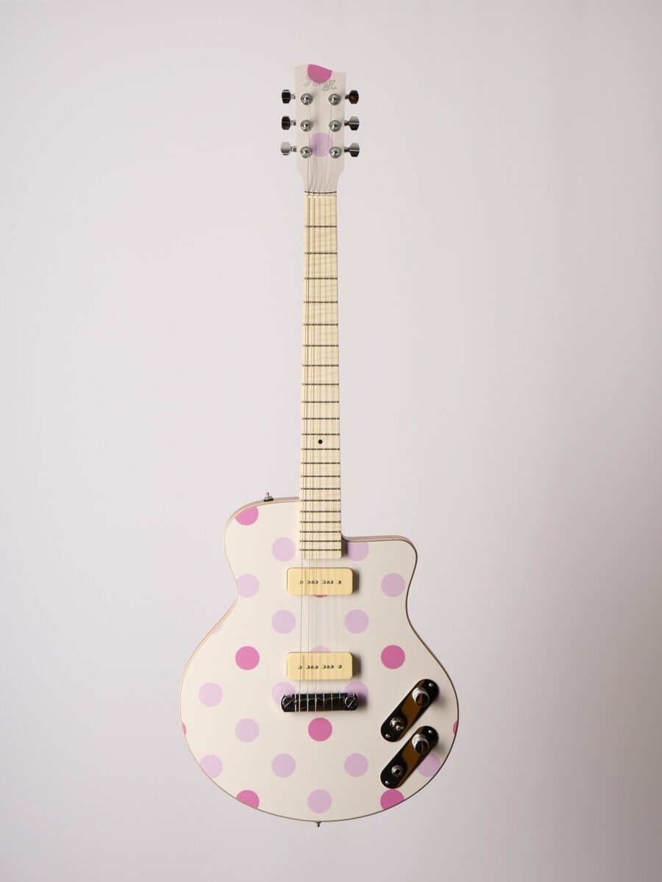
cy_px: 441
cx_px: 331
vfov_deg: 24.4
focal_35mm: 80
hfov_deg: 18.4
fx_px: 2040
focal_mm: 40
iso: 200
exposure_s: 1/160
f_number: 7.1
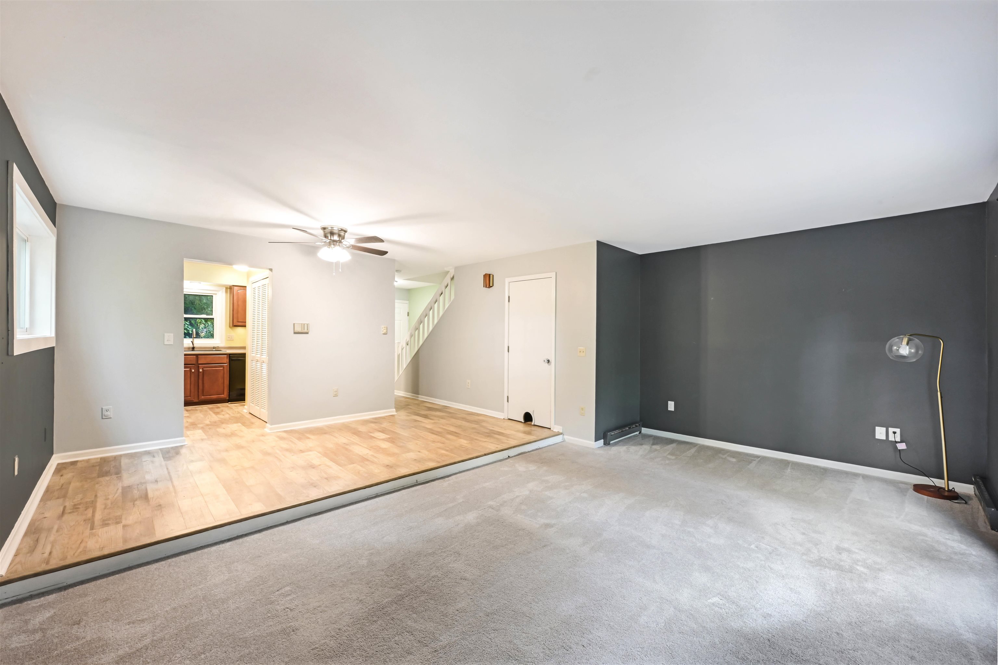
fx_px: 388
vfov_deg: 81.2
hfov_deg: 104.3
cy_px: 332
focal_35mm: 14
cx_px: 499
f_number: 14
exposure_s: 1.3
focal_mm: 14
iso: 1000
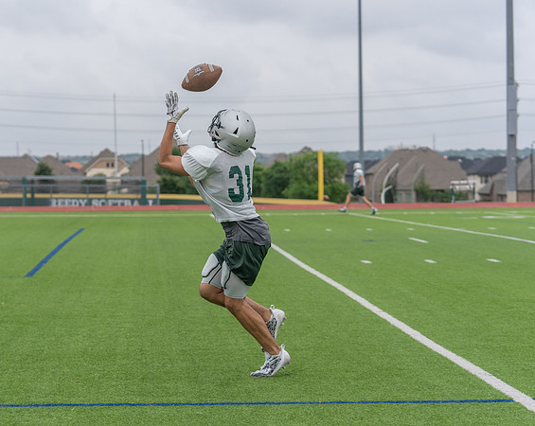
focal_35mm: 98
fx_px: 1547
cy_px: 232
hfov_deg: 19.6
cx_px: 187
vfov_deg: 15.7
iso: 200
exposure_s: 1/1250
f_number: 3.5
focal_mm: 76
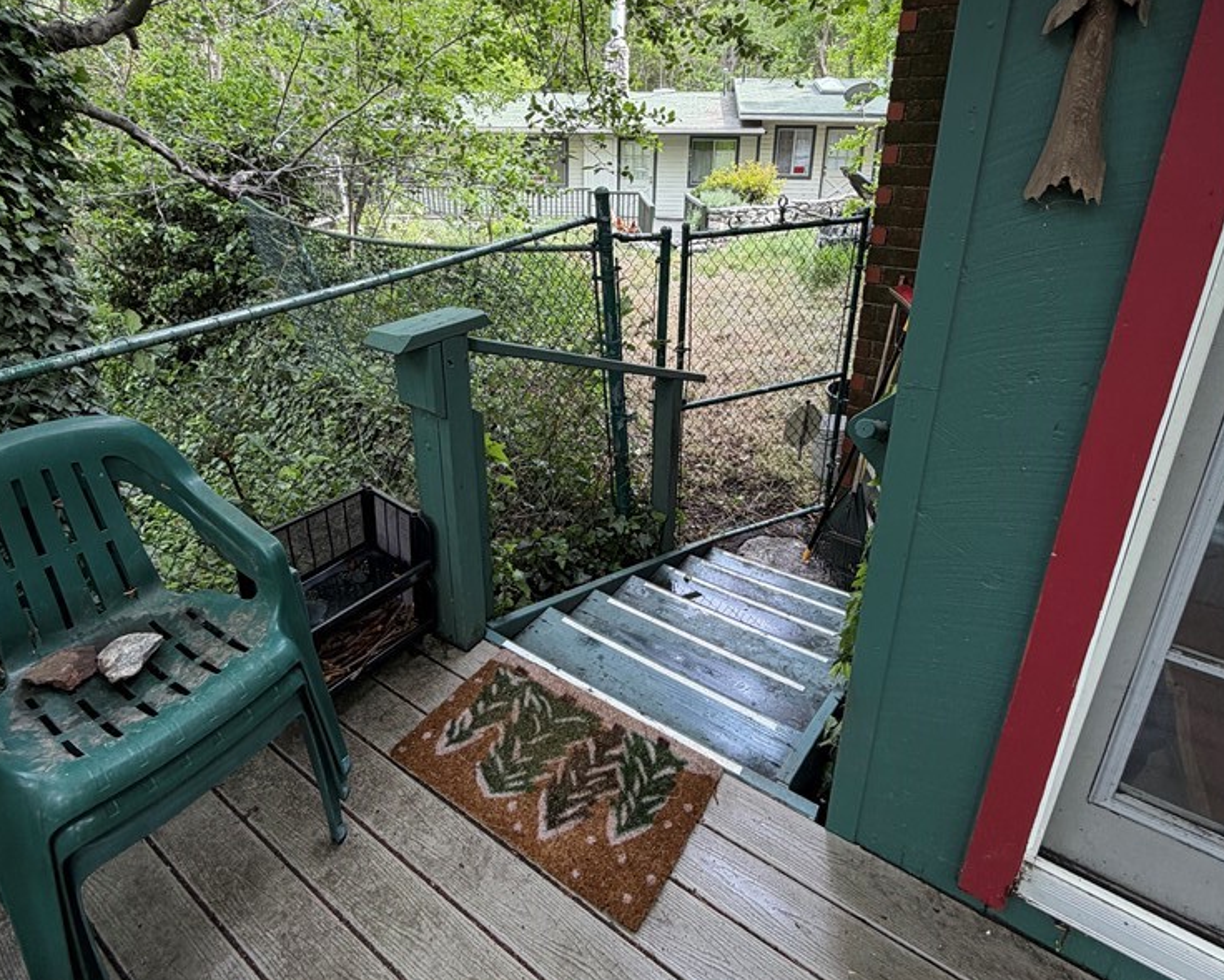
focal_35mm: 19
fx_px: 688
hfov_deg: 83.3
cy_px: 366
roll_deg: -0.3
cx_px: 600
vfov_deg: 69.7
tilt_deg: -19.0
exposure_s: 1/121
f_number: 2.2
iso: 80
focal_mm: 2.22
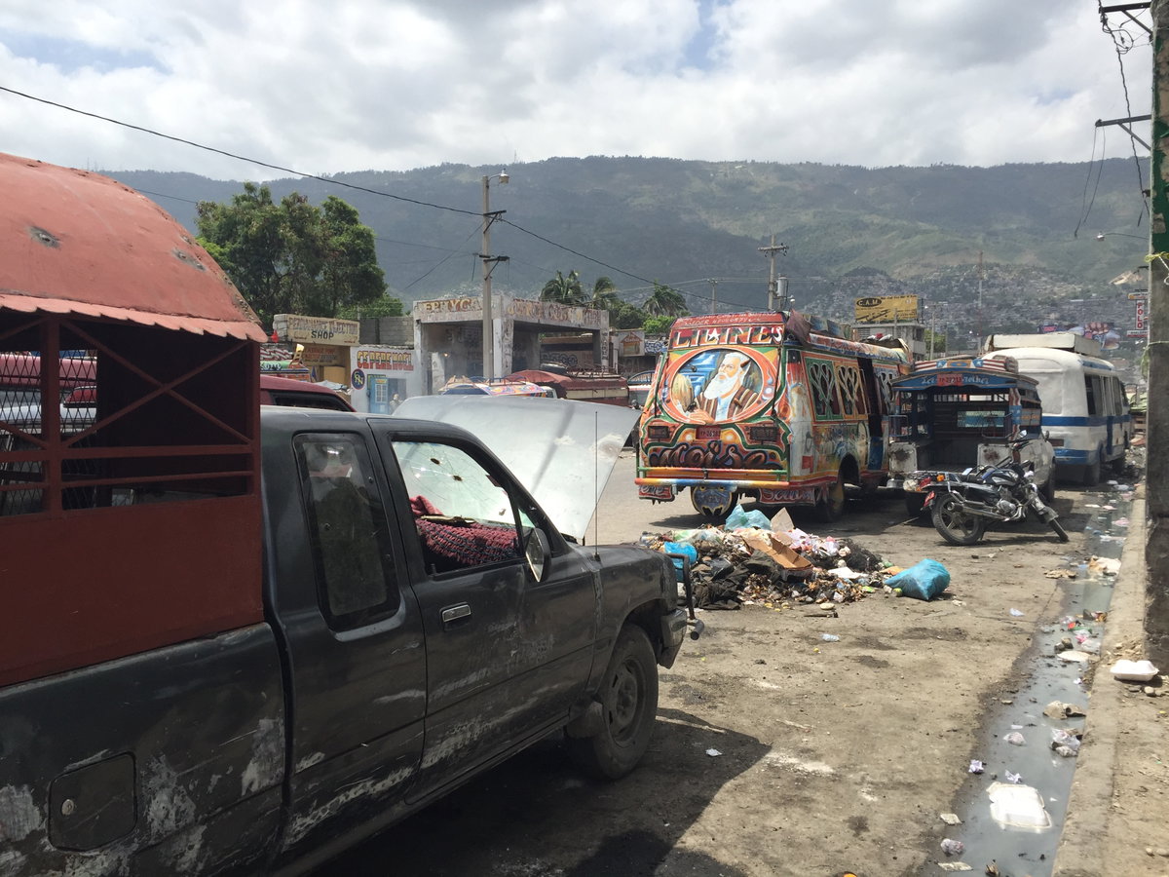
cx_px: 584
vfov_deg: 48.2
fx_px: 979
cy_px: 438
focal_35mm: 29
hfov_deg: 61.7
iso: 32
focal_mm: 4.15
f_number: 2.2
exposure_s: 1/2475
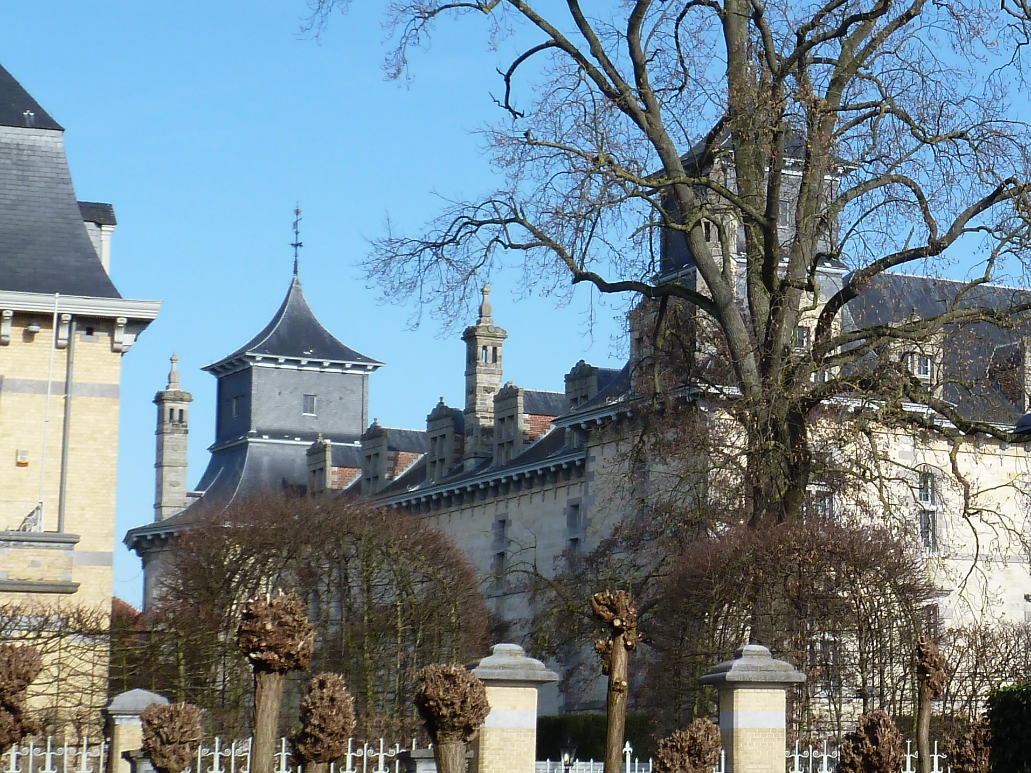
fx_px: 2740
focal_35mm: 92
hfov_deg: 20.5
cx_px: 1064
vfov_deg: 16.1
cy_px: 380
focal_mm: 7.3
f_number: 4
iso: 80
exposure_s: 1/400
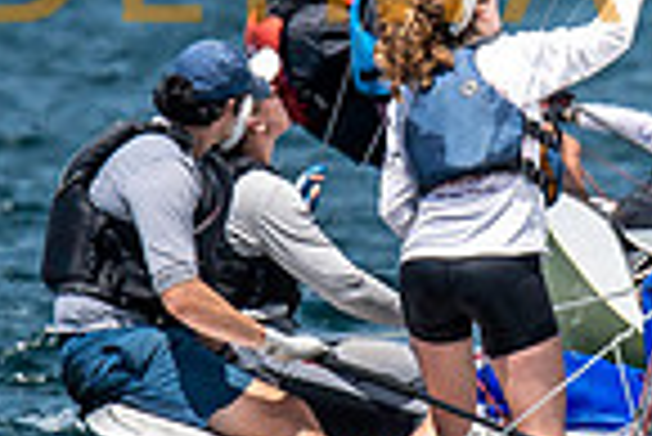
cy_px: 94
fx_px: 38669
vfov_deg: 0.6
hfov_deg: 1.0
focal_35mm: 2133
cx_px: 519
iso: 320
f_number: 5.6
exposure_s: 1/2000
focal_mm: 300
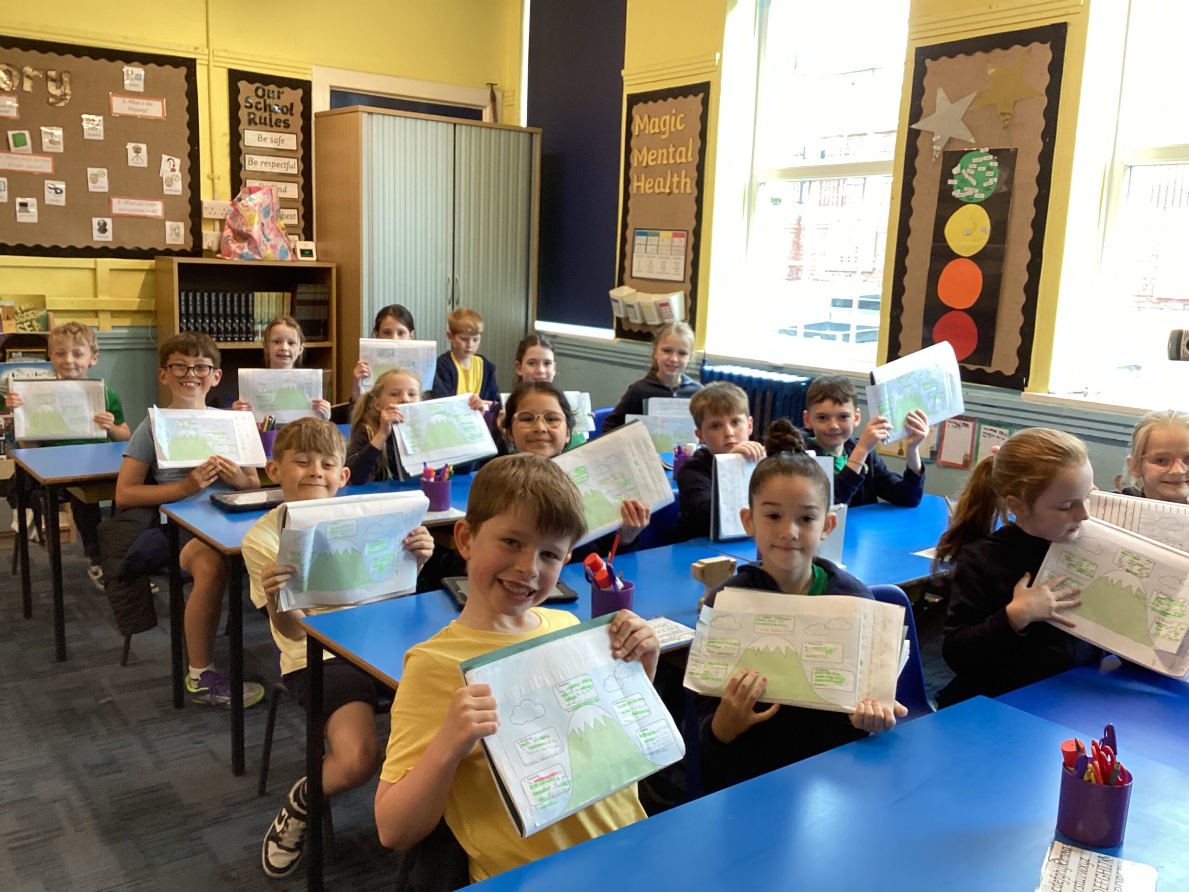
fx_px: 1065
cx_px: 594
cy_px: 446
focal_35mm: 31
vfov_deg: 45.4
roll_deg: -2.0
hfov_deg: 58.4
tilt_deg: -12.3
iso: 80
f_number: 2.4
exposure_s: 1/50
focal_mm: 3.3
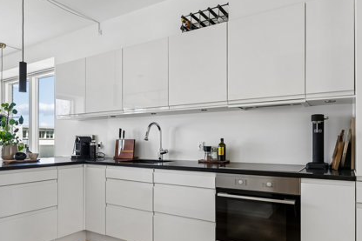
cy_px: 136
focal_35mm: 25
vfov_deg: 51.1
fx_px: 251
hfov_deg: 71.5
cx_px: 176
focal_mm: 13
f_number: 5.6
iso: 400
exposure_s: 1/160
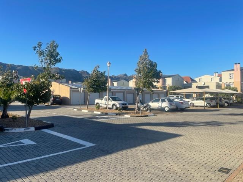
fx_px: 183
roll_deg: -0.3
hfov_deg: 67.3
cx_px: 122
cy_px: 91
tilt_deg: +0.5
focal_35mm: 26
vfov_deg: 53.1
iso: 32
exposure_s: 1/2959
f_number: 1.6
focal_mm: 4.2
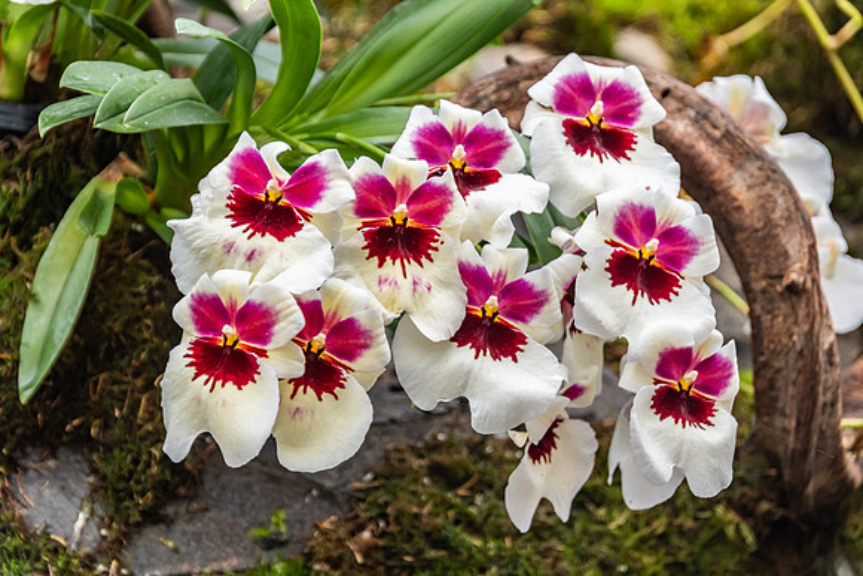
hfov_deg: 10.2
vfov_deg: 6.8
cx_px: 432
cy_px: 288
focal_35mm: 202
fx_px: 4855
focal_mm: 135
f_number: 5.6
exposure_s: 1/500
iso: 500
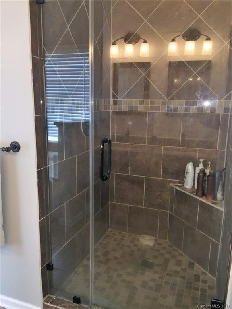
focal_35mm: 29
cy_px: 154
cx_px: 116
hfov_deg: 48.2
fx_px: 259
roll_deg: -0.9
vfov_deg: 61.7
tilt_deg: -12.1
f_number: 2.2
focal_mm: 4.15
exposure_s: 1/30
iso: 40
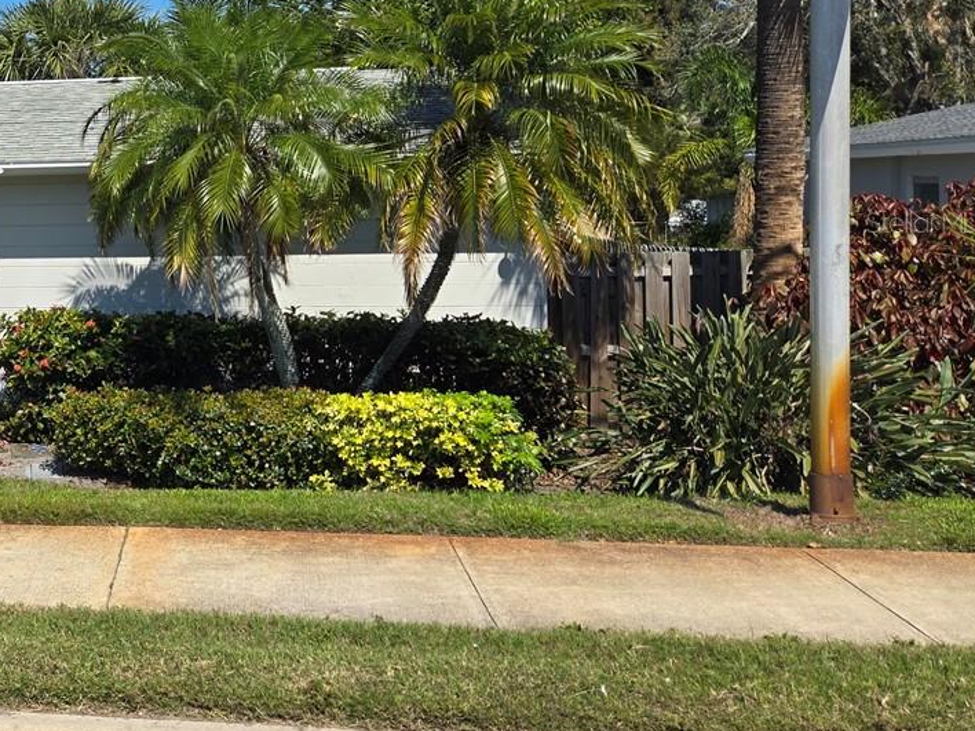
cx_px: -106
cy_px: 222
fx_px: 1465
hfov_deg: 32.3
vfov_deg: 27.8
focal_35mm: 52
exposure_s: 1/2593
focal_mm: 5.4
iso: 25
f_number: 1.8
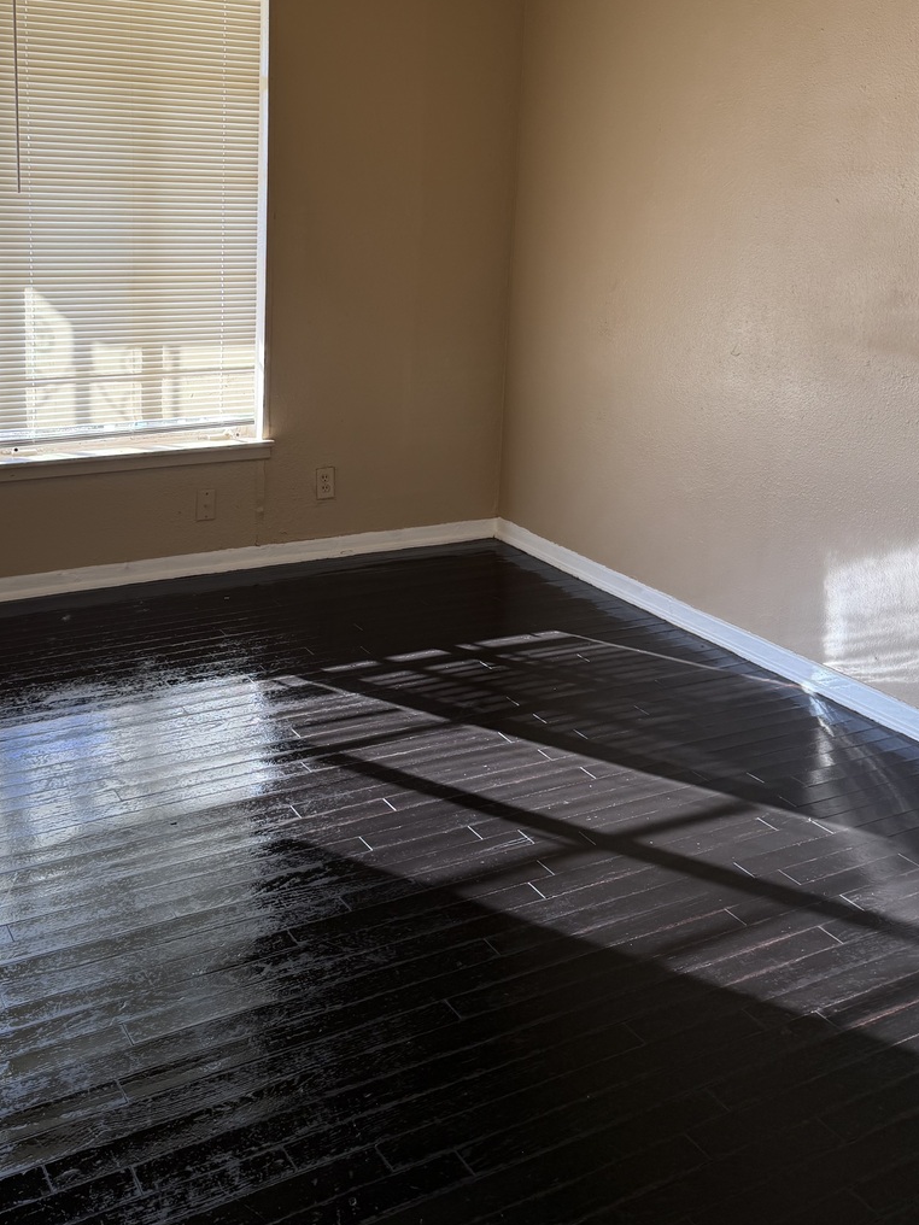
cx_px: 322
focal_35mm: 34
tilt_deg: -7.5
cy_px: 393
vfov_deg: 52.8
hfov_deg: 41.4
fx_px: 1204
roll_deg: -1.3
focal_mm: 6.76
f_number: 1.78
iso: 80
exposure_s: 1/194
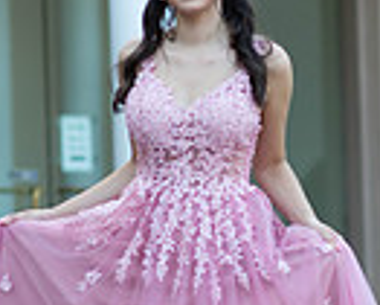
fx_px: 3084
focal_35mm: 274
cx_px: 216
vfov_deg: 5.7
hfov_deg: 7.1
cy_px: 137
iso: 250
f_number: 2
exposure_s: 1/640
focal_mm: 85
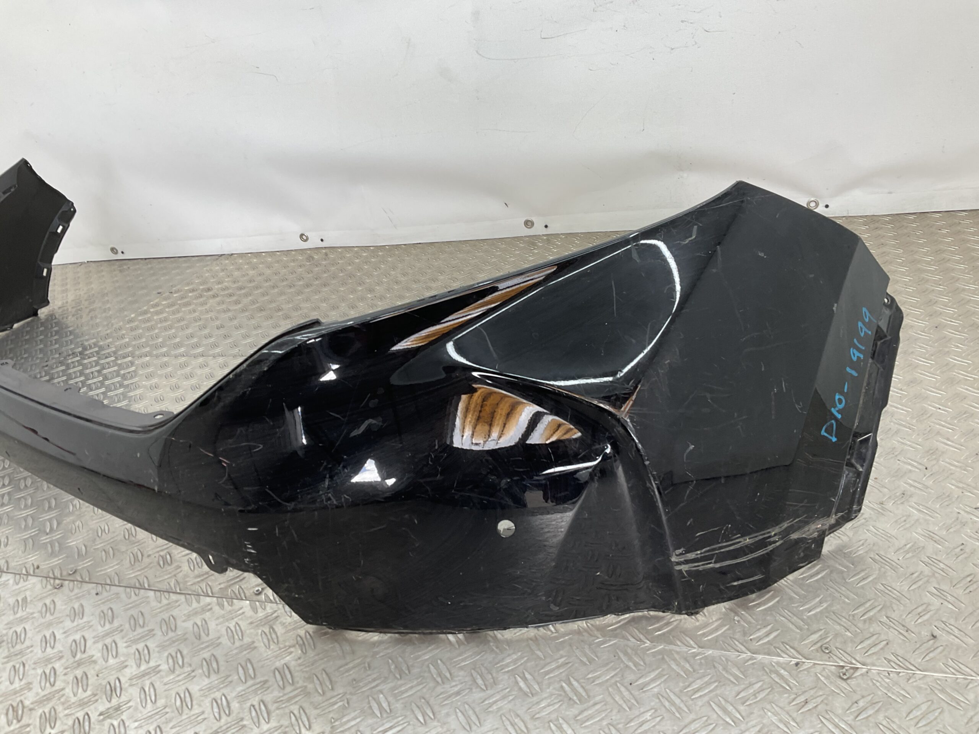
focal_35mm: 29
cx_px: 490
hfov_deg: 61.7
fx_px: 820
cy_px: 367
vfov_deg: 48.2
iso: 20
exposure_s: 1/100
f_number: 1.8
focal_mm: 3
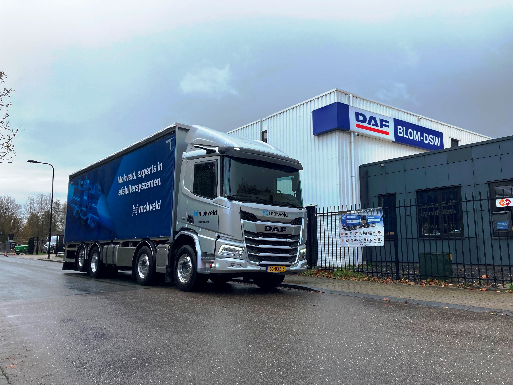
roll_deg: +0.7
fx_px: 415
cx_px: 256
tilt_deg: +8.6
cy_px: 192
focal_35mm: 28
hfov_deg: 63.4
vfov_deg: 49.7
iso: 20
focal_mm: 3.99
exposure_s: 1/376
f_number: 1.8
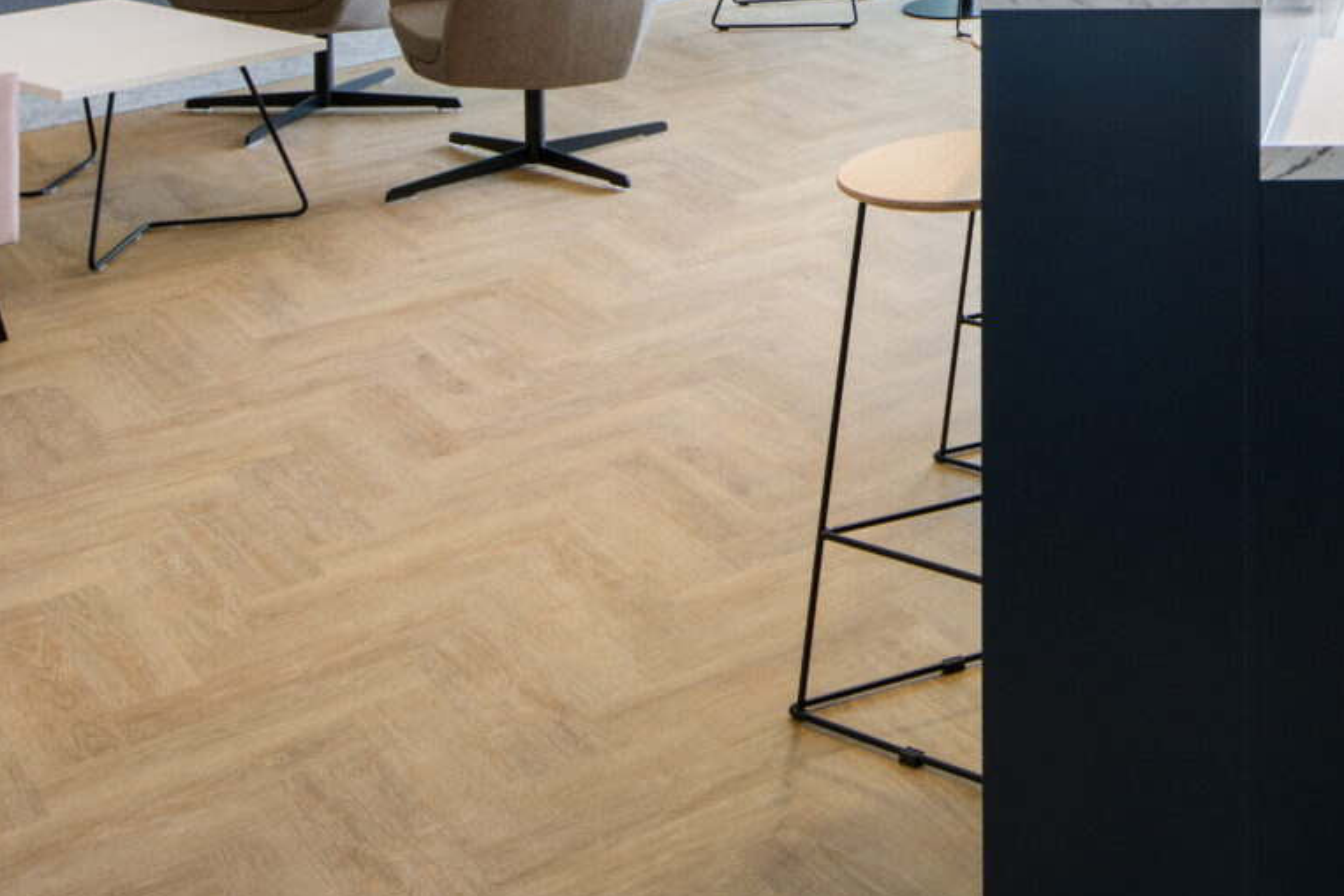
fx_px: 1904
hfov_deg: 32.5
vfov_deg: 24.1
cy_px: -173
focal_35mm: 51
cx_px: 1591
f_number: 10
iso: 160
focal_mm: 19
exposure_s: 1/8
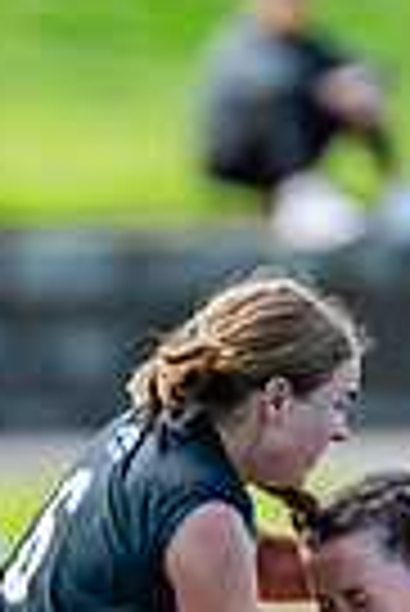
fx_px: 39513
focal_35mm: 2319
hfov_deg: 0.6
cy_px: 914
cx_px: 372
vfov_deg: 0.9
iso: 800
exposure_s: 1/1600
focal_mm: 420
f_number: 4.5
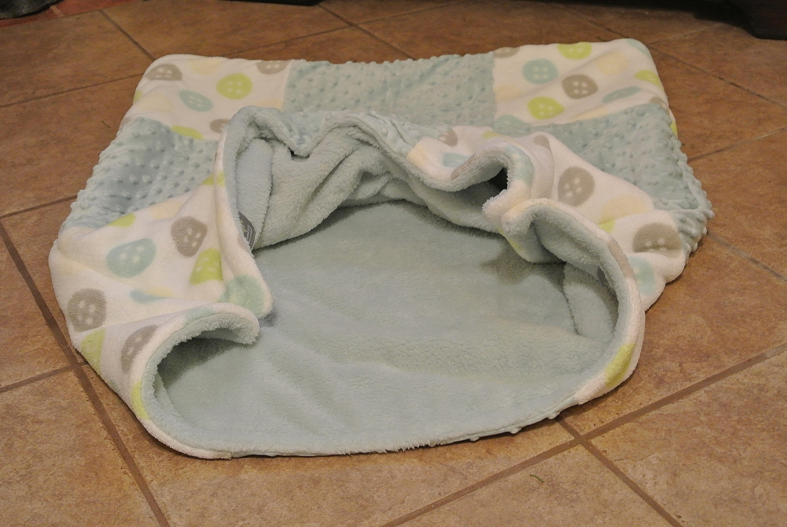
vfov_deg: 28.7
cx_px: 394
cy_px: 264
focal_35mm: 47
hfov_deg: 41.9
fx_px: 1029
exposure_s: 1/8
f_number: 4.5
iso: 800
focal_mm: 17.5
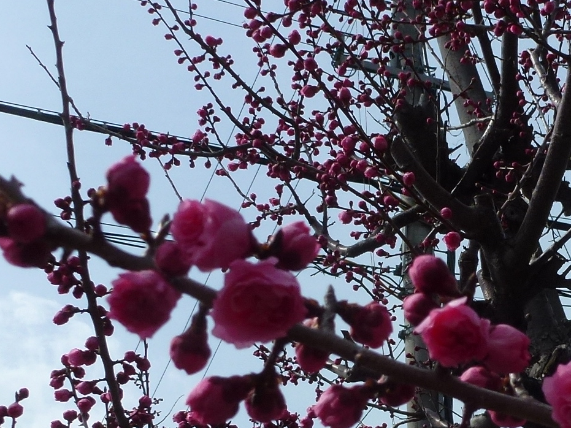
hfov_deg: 28.2
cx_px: 517
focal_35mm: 66
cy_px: 446
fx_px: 1089
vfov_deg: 21.3
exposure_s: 1/1300
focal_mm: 4.3
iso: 100
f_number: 4
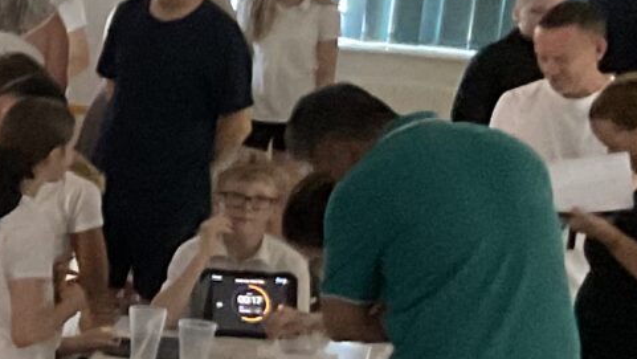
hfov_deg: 11.6
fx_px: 2839
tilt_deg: -12.6
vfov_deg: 7.2
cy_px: 319
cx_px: -624
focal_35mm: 168
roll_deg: -3.7
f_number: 1.8
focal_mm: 3
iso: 400
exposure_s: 1/30
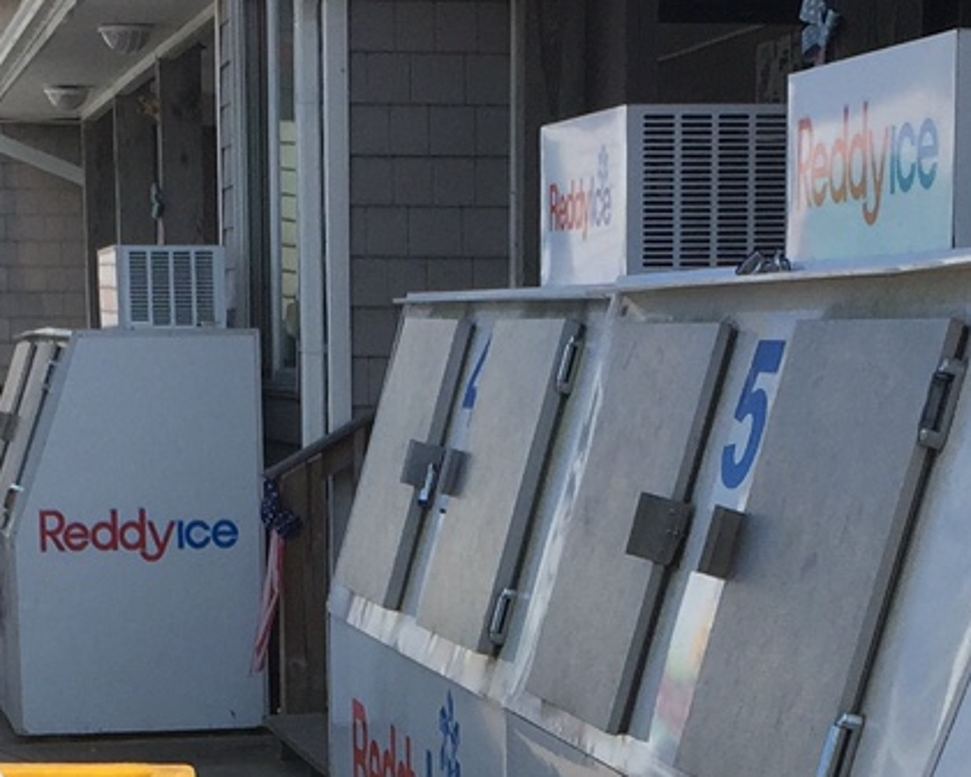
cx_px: 465
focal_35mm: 110
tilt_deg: -13.4
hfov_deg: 17.5
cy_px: 1075
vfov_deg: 13.4
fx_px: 3161
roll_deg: -0.5
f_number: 2.2
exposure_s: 1/1883
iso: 32
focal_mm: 4.15
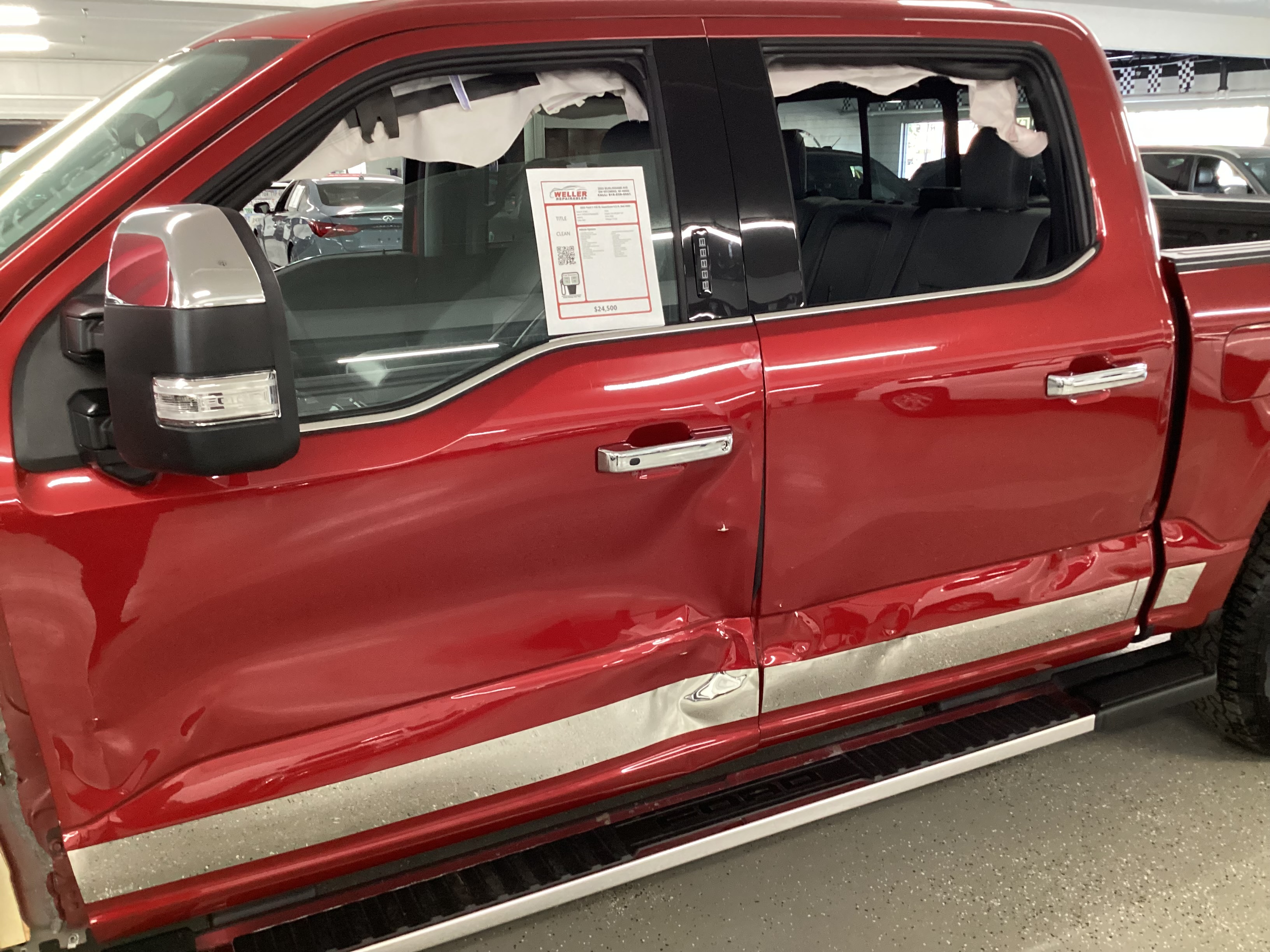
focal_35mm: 31
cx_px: 635
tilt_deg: -16.4
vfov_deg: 45.4
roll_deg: +0.2
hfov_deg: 58.4
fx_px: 1137
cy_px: 476
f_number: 2.4
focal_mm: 3.3
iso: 400
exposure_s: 1/40
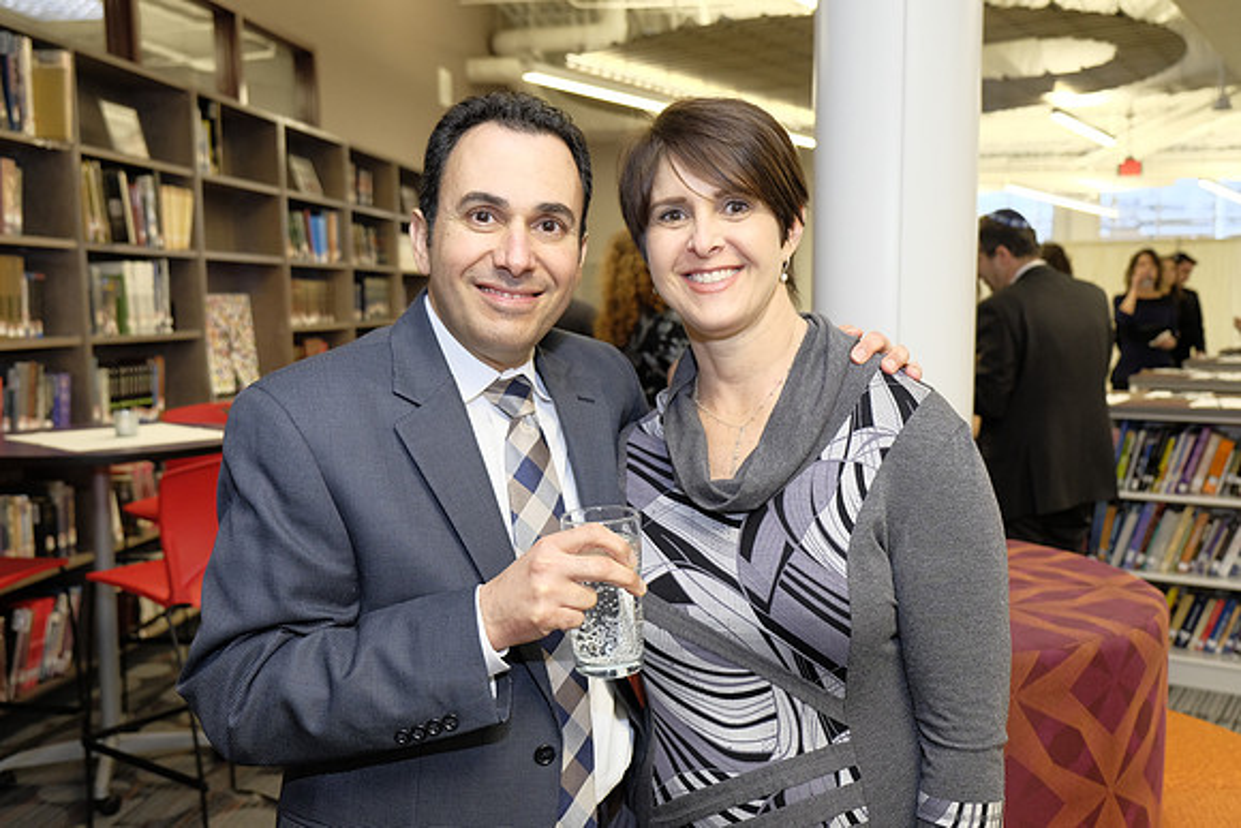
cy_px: 414
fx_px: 1103
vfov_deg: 41.1
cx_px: 620
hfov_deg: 58.7
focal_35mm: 32
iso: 1000
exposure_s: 1/125
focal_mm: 21.4
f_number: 3.2
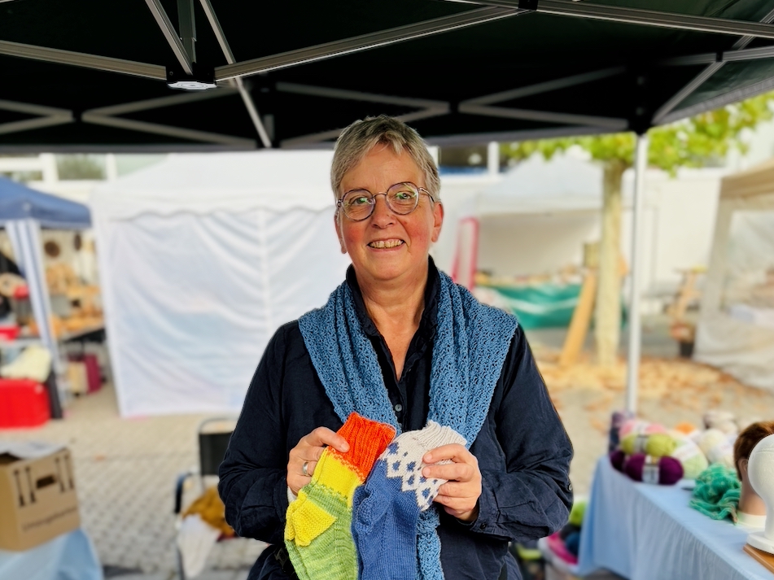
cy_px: 501
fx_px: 782
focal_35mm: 35
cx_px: 389
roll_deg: +1.6
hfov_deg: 52.6
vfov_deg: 38.4
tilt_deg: -14.5
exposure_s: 1/801
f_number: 1.6
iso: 64
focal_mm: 5.96
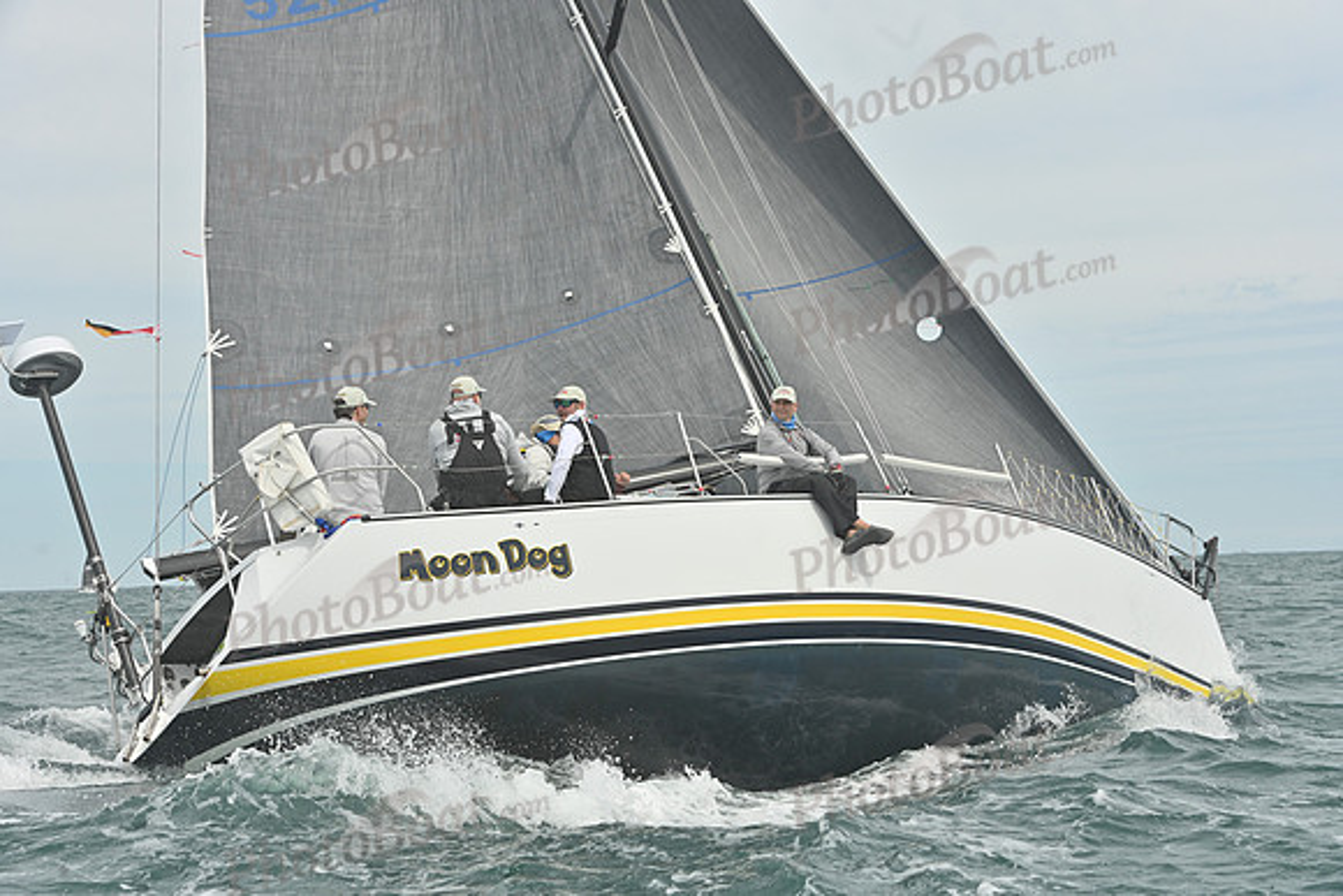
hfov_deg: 28.8
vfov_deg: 19.5
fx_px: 2612
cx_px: 672
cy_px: 448
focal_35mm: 70
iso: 320
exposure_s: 1/1250
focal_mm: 70
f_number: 9
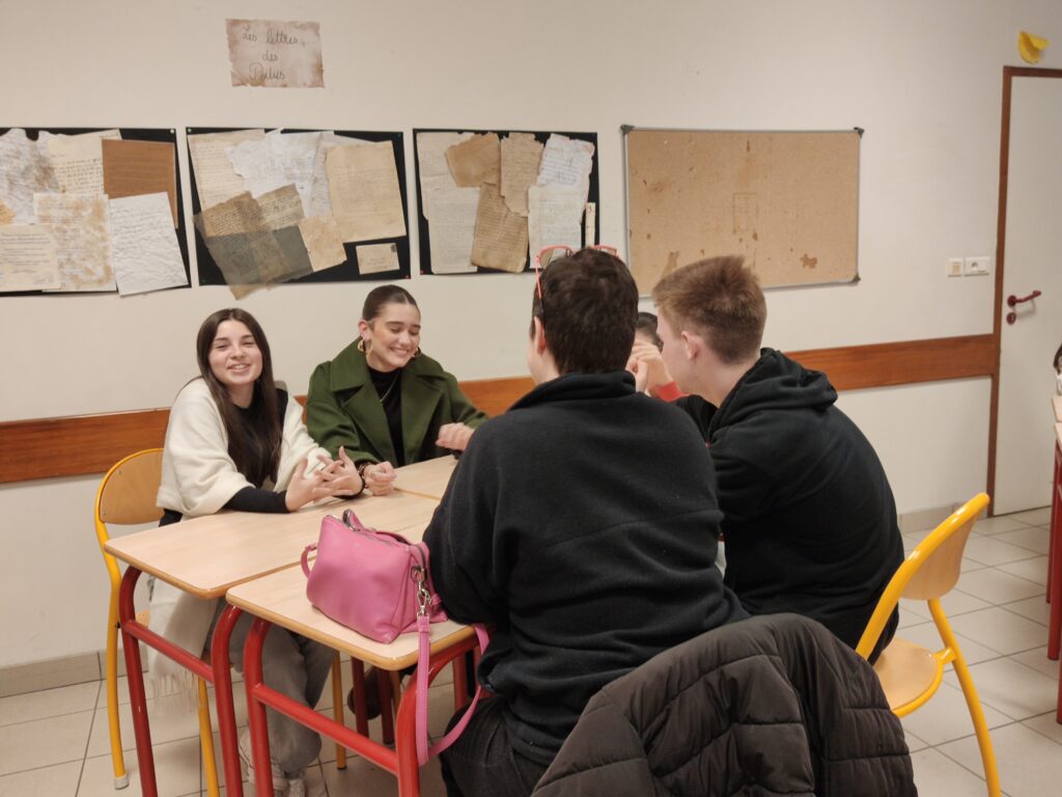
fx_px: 859
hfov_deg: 63.4
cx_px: 531
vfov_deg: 49.7
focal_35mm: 28
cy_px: 398
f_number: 1.75
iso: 463
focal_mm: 4.75
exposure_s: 1/50
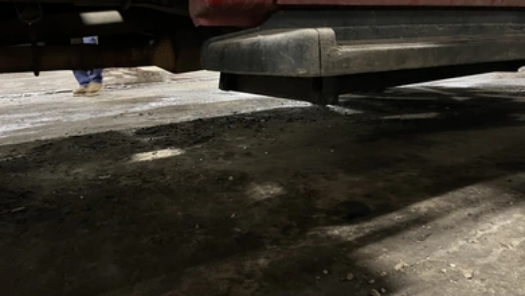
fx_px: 404
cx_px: 267
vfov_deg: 39.9
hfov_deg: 66.1
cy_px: 108
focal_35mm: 29
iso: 800
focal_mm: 5.1
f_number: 1.6
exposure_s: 1/30
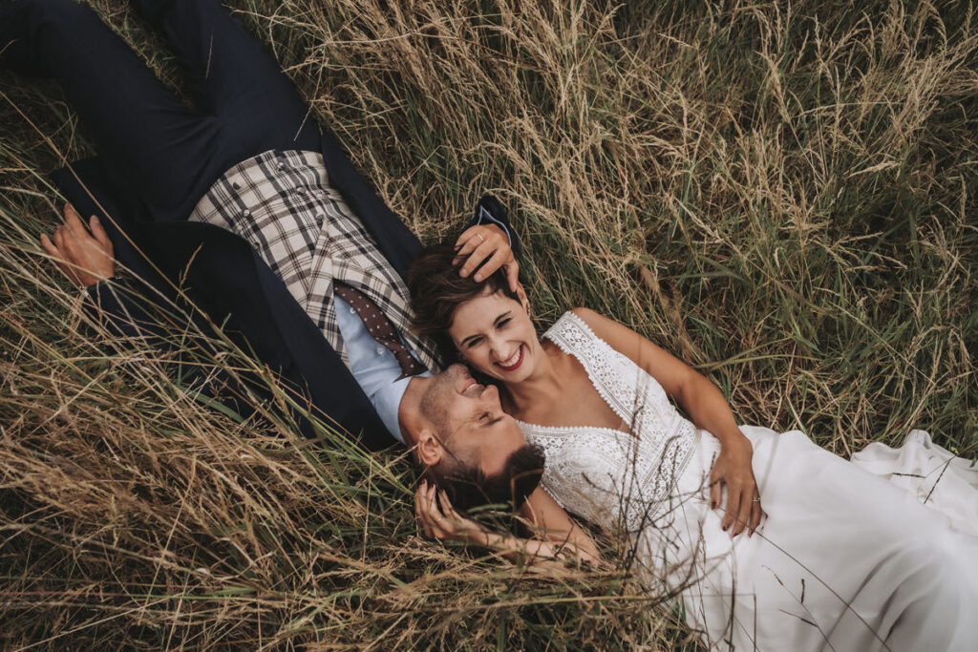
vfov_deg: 35.5
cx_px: 524
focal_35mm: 38
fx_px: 1020
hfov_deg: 51.2
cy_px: 302
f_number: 2.2
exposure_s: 1/500
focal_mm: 23
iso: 640
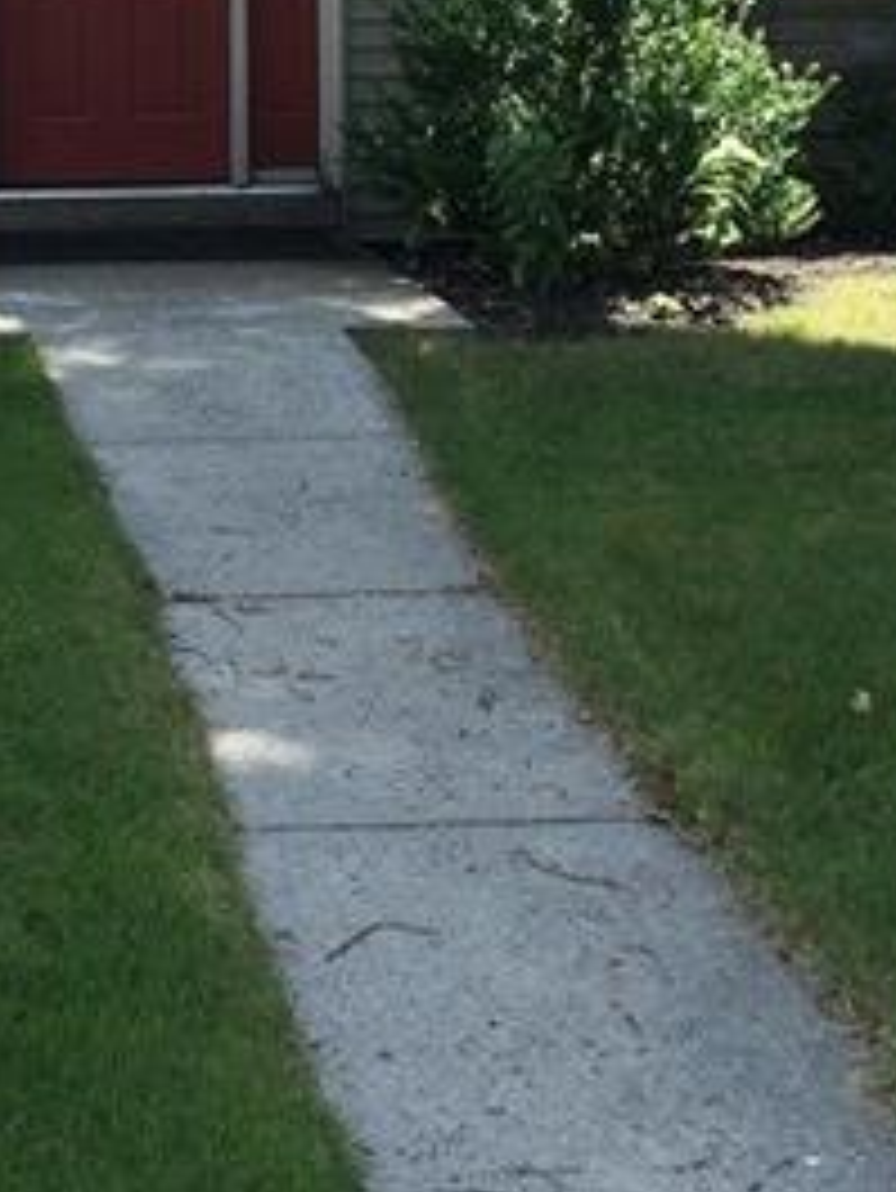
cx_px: 99
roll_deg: +0.9
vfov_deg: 22.0
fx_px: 2897
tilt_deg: -1.2
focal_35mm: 84
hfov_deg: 17.3
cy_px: -135
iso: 32
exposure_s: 1/547
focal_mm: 4.15
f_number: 2.2
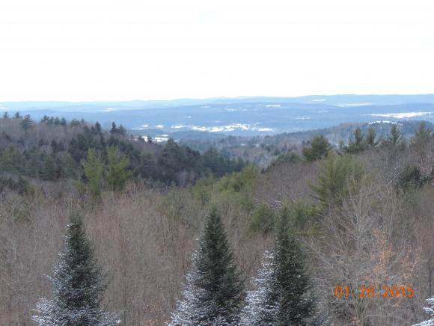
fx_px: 1129
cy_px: 163
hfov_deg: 21.8
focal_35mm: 90
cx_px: 217
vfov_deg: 16.4
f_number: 4.1
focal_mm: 16
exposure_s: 1/200
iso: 80
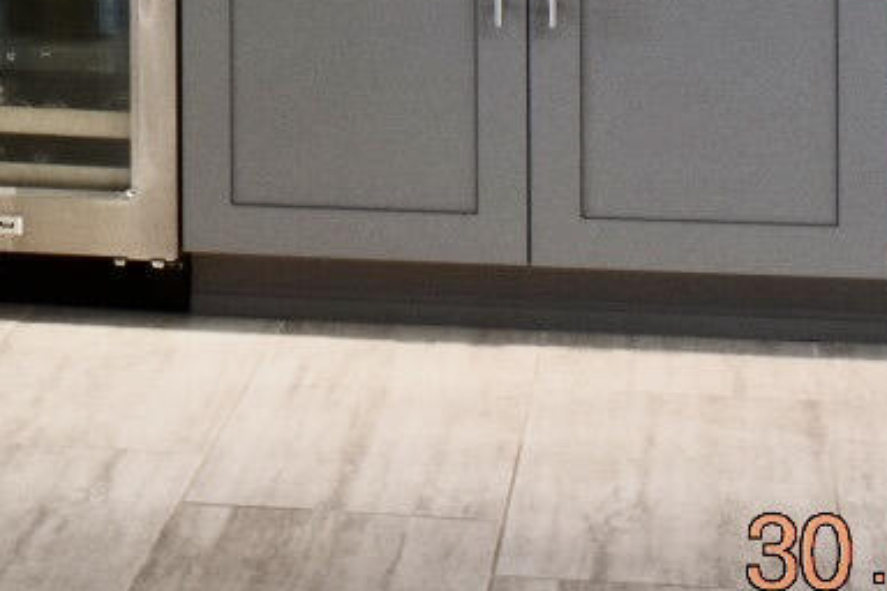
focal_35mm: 114
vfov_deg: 11.1
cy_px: -506
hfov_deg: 17.6
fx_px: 2809
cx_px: 58
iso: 100
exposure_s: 1.6
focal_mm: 18
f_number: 20
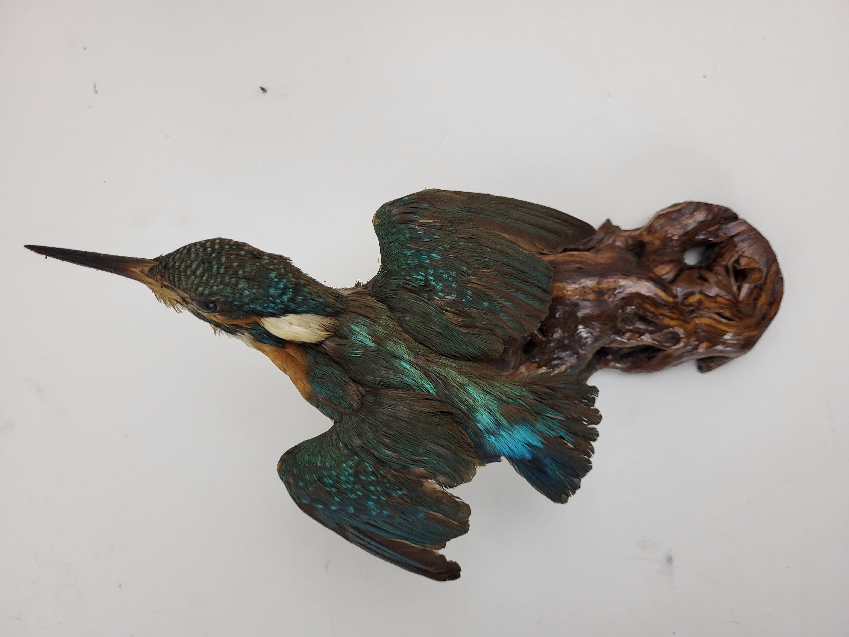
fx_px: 638
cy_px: 318
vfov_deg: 53.1
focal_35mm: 26
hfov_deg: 67.3
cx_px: 424
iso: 250
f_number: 1.8
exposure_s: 1/100
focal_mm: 5.4
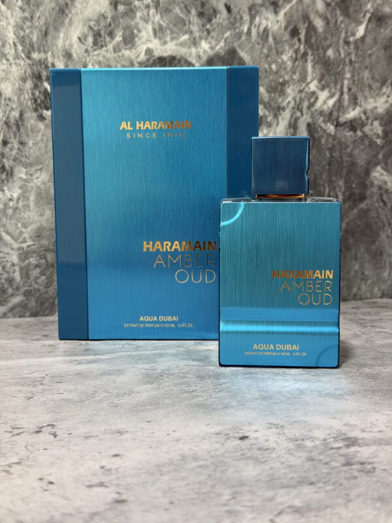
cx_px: 196
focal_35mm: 48
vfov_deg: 39.7
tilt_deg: -5.9
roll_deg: -0.2
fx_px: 725
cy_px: 262
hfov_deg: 30.3
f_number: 1.78
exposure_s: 1/40
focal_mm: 6.76
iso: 500
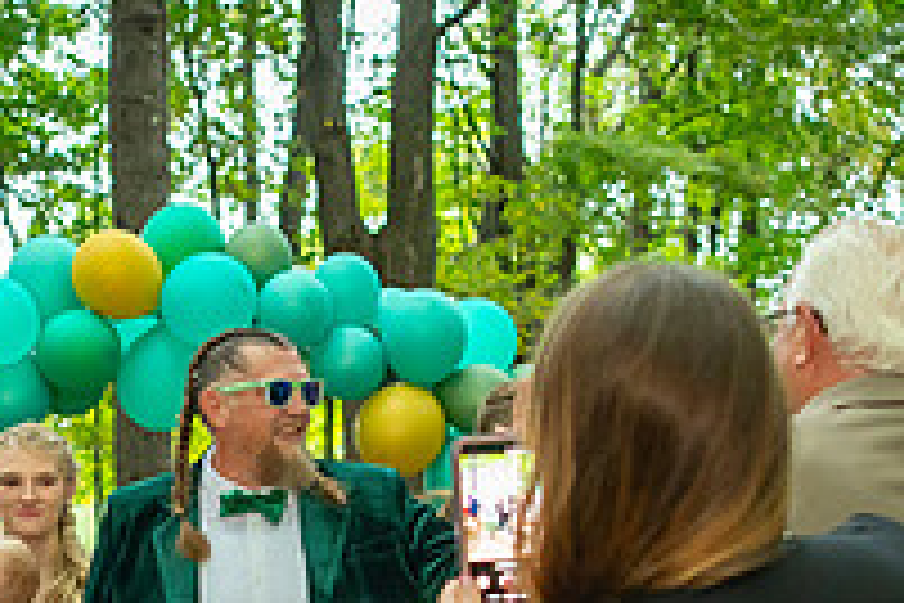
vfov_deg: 11.3
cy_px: 683
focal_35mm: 119
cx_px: 268
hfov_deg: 17.1
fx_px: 2988
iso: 1600
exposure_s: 1/60
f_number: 2.8
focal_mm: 30
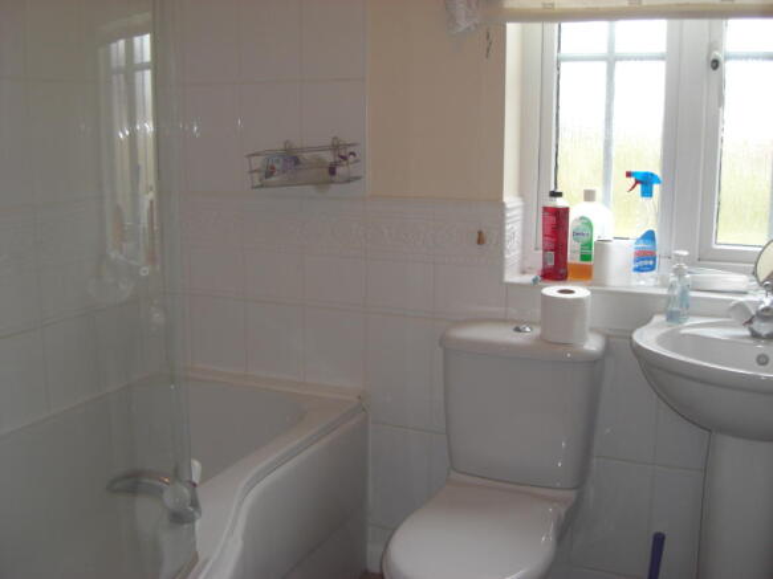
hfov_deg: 49.0
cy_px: 290
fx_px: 848
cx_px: 386
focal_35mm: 38
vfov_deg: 37.7
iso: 100
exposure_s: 1/80
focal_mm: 7.9
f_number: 2.8
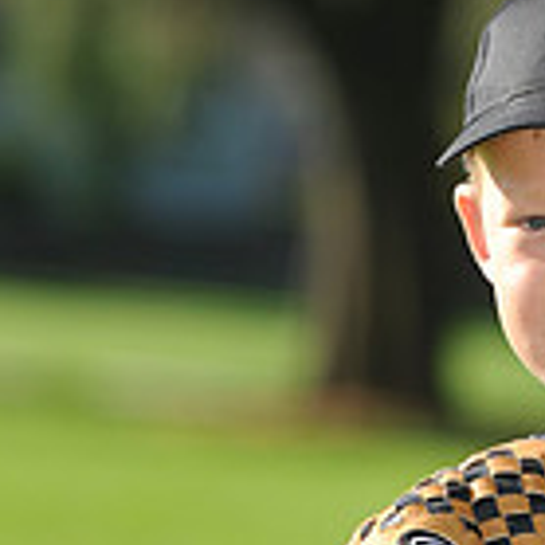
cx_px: 490
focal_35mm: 478
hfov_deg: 3.7
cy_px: 761
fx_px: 8514
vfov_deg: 3.7
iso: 200
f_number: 4
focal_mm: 135
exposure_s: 1/1250
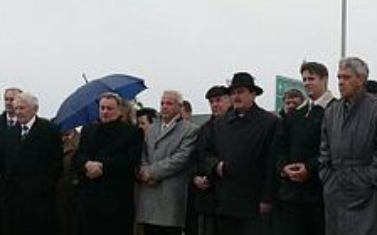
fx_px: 1110
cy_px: 128
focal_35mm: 108
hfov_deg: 19.2
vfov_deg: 12.1
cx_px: 276
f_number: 5
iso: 100
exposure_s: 1/200
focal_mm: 10
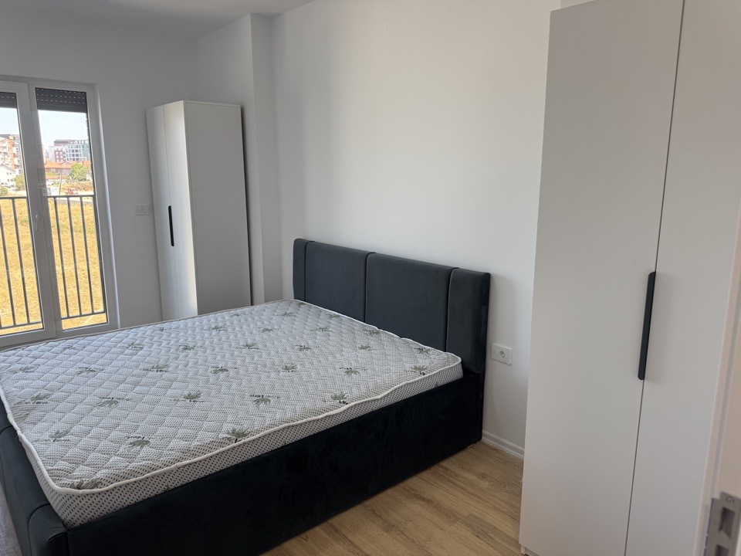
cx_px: 370
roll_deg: +0.0
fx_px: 514
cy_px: 278
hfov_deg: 71.6
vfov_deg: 56.8
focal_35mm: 24
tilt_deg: -10.8
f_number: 1.78
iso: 64
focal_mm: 6.76
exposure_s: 1/100
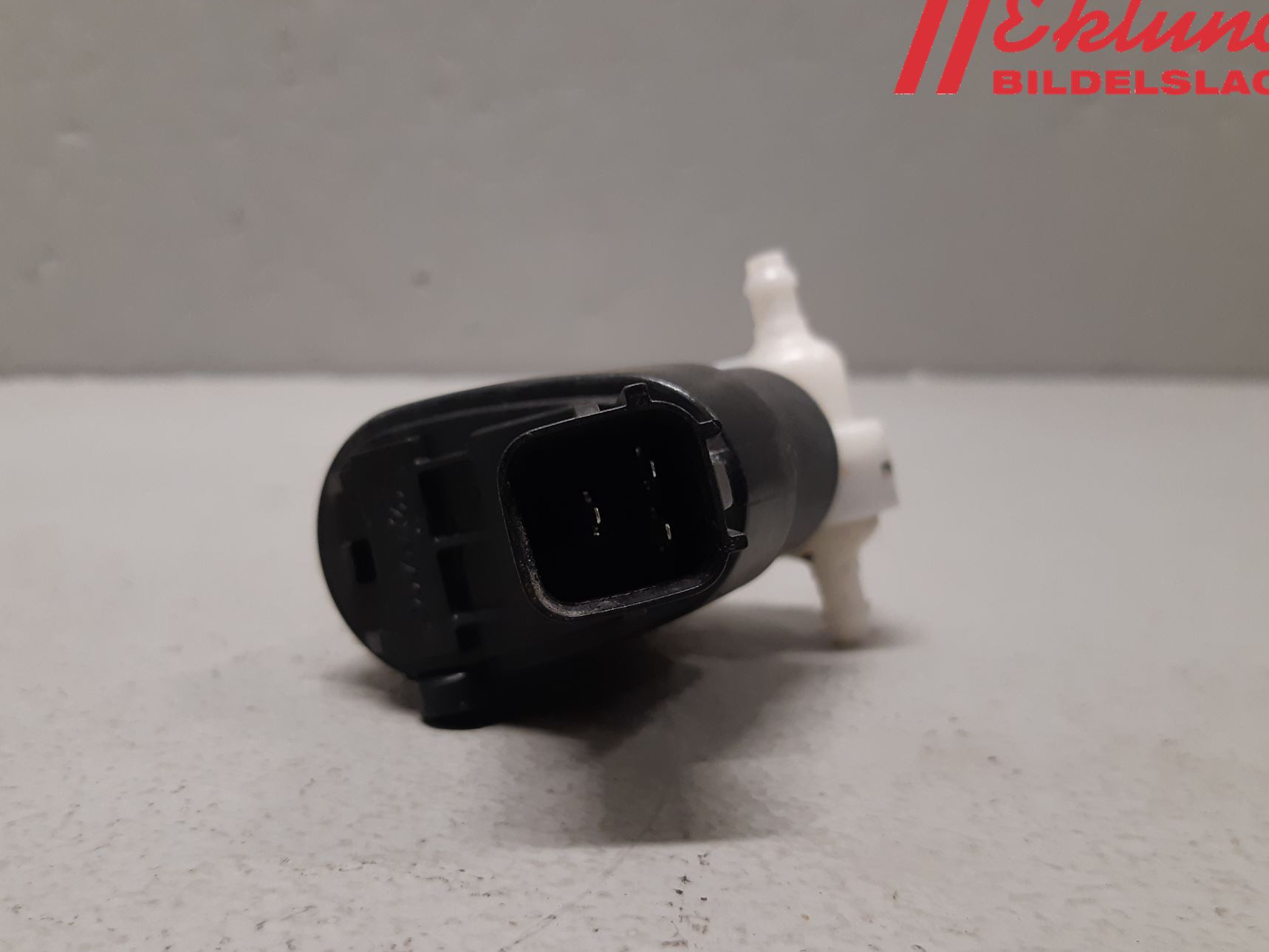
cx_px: 591
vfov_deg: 45.3
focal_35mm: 31
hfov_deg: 58.3
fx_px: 1136
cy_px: 537
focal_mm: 3.93
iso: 160
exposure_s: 1/50
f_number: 1.7
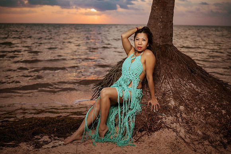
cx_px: 116
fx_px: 225
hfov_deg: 54.4
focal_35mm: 35
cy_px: 77
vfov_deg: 37.9
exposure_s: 1/1250
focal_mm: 35
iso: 50
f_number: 1.8
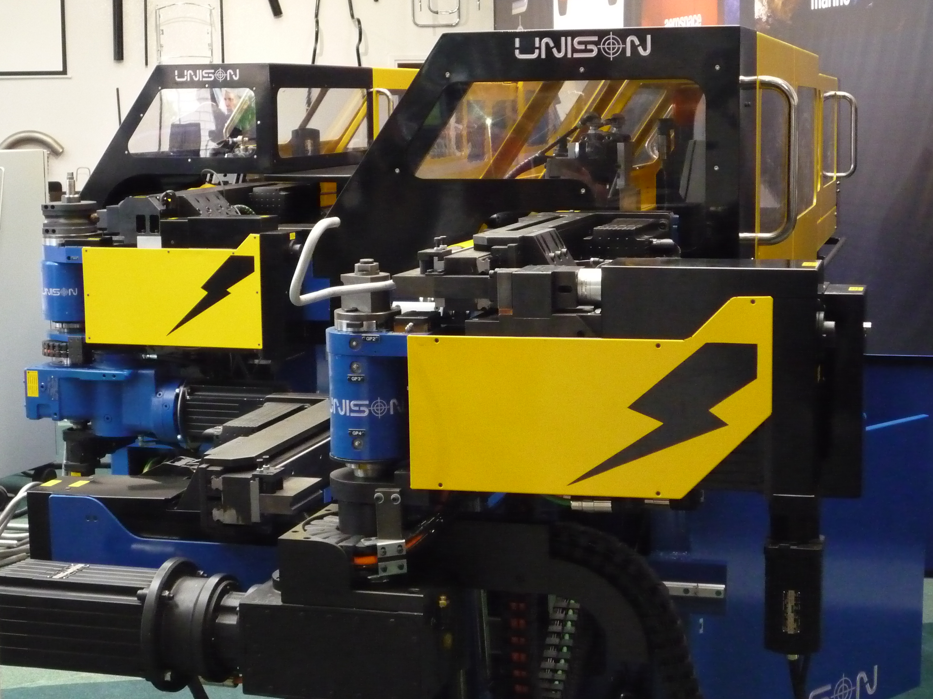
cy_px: 303
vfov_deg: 23.3
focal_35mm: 63
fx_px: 1698
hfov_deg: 30.7
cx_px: 485
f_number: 5.2
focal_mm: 9.5
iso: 800
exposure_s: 1/40
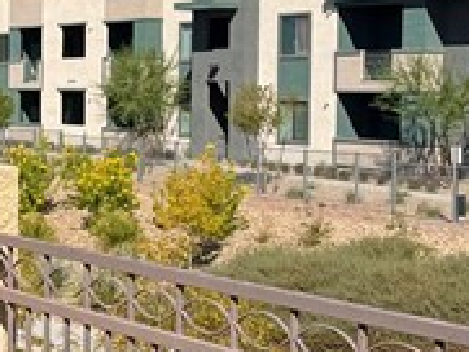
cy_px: 106
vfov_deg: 10.9
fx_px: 1844
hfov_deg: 14.1
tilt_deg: +2.6
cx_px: -60
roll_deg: +2.5
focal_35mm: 136
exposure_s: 1/6173
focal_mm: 6.76
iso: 80
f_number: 1.78
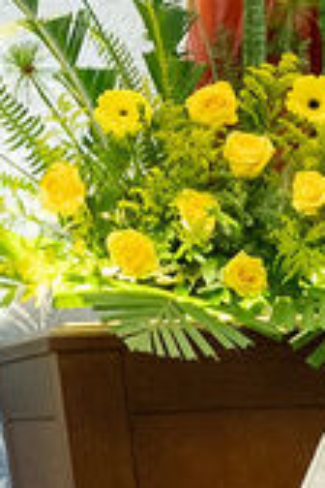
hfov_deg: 8.1
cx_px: 653
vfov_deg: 12.8
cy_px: 276
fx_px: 2180
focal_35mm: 161
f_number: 3.2
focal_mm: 20
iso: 1600
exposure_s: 1/125
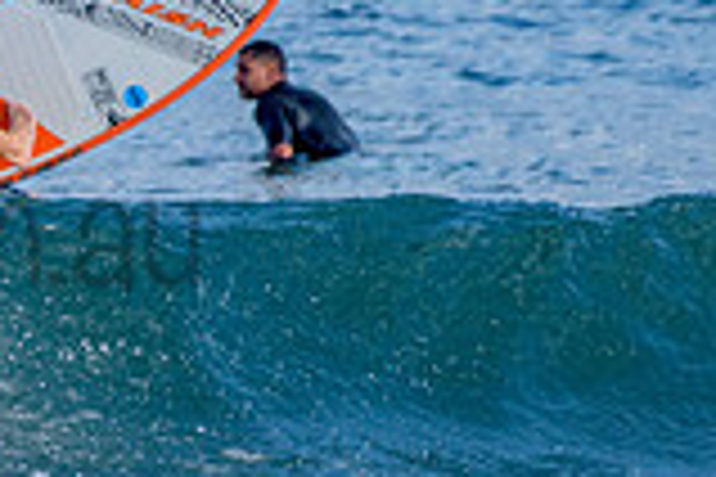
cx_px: -275
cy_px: 182
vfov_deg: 0.6
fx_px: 44528
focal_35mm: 2239
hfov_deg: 0.9
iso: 360
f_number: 5.6
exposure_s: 1/1250
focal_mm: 500
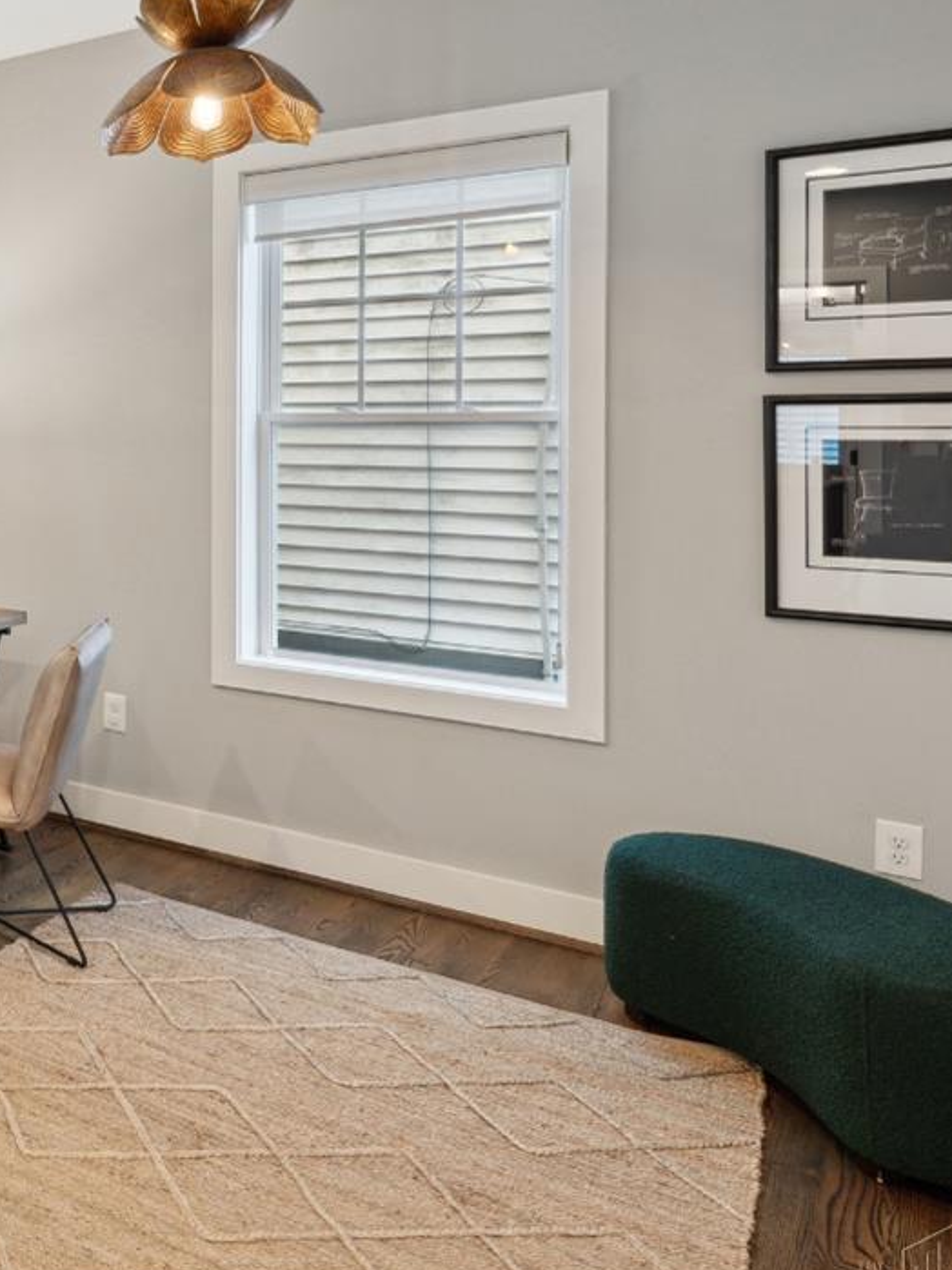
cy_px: 458
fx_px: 1210
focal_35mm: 33
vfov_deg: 54.6
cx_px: -274
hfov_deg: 32.6
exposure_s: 1/10
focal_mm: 16
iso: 100
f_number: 8
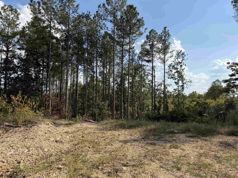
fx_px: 165
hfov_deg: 71.6
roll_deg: +0.6
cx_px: 119
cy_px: 89
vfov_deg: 56.8
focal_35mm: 24
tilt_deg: +4.0
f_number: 1.78
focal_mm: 6.76
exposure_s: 1/5319
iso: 80
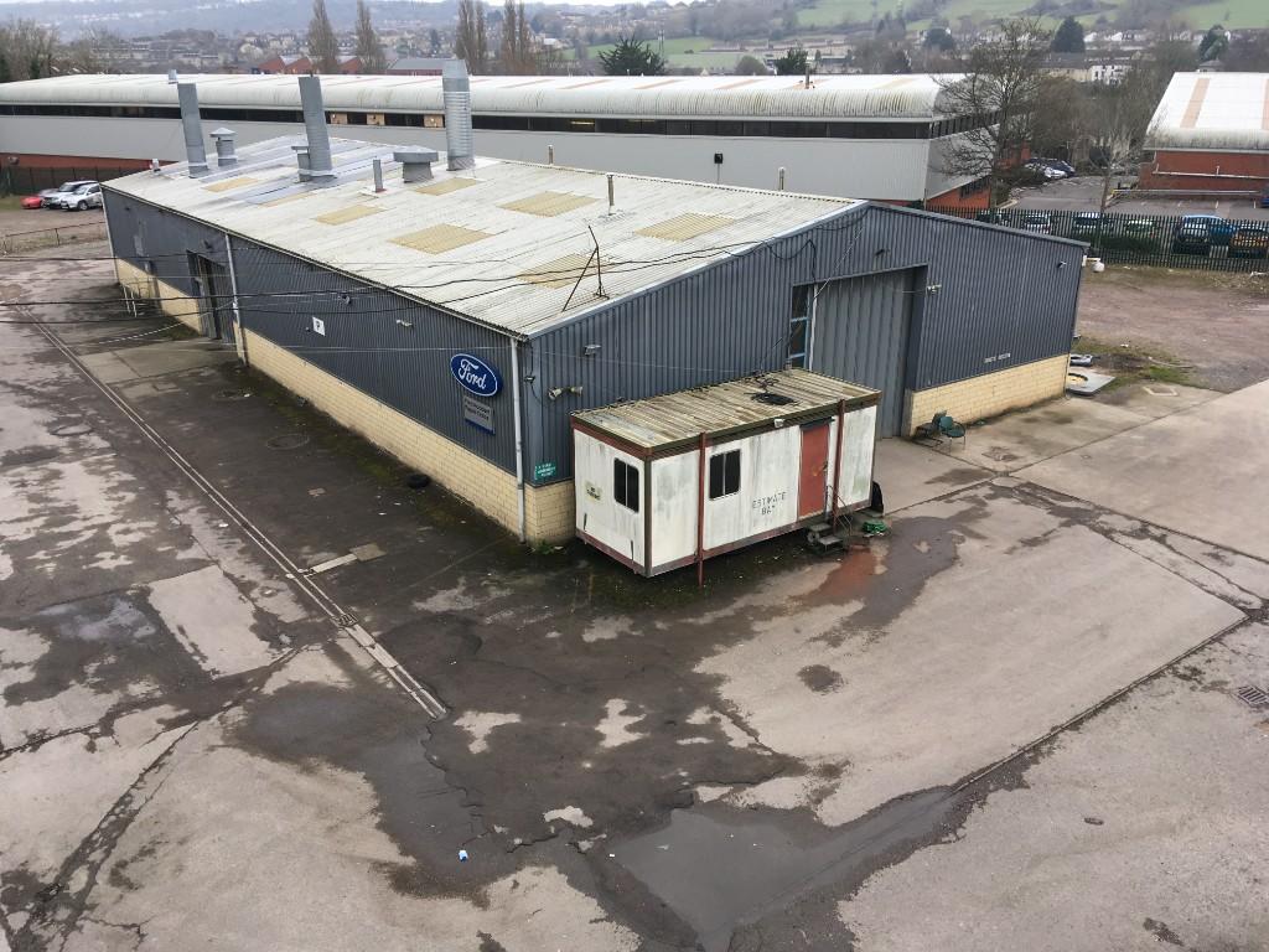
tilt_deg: -21.3
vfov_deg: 48.2
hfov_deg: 61.7
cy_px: 476
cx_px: 634
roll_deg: +0.8
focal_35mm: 29
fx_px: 1063
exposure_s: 1/132
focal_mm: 4.15
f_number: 2.2
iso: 25
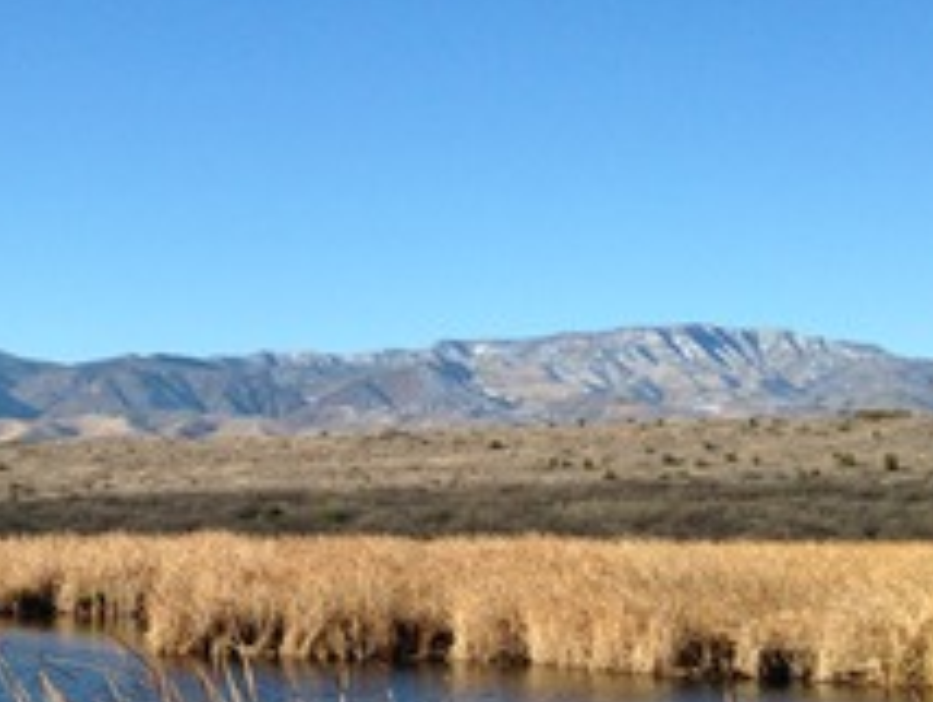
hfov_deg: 25.1
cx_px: 275
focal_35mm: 77
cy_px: 364
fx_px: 2078
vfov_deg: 19.2
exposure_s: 1/1466
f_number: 2.4
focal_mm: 4.12
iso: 50
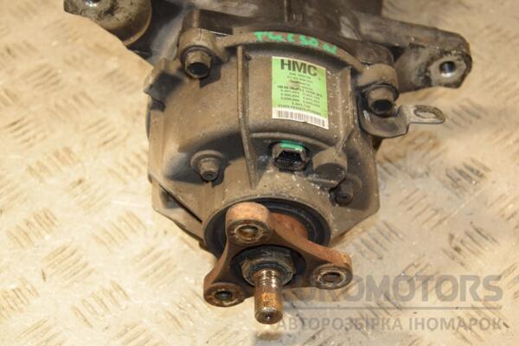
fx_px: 973
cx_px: 260
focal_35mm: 68
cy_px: 173
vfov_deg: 20.2
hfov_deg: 29.9
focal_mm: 45
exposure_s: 1/200
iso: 800
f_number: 5.6
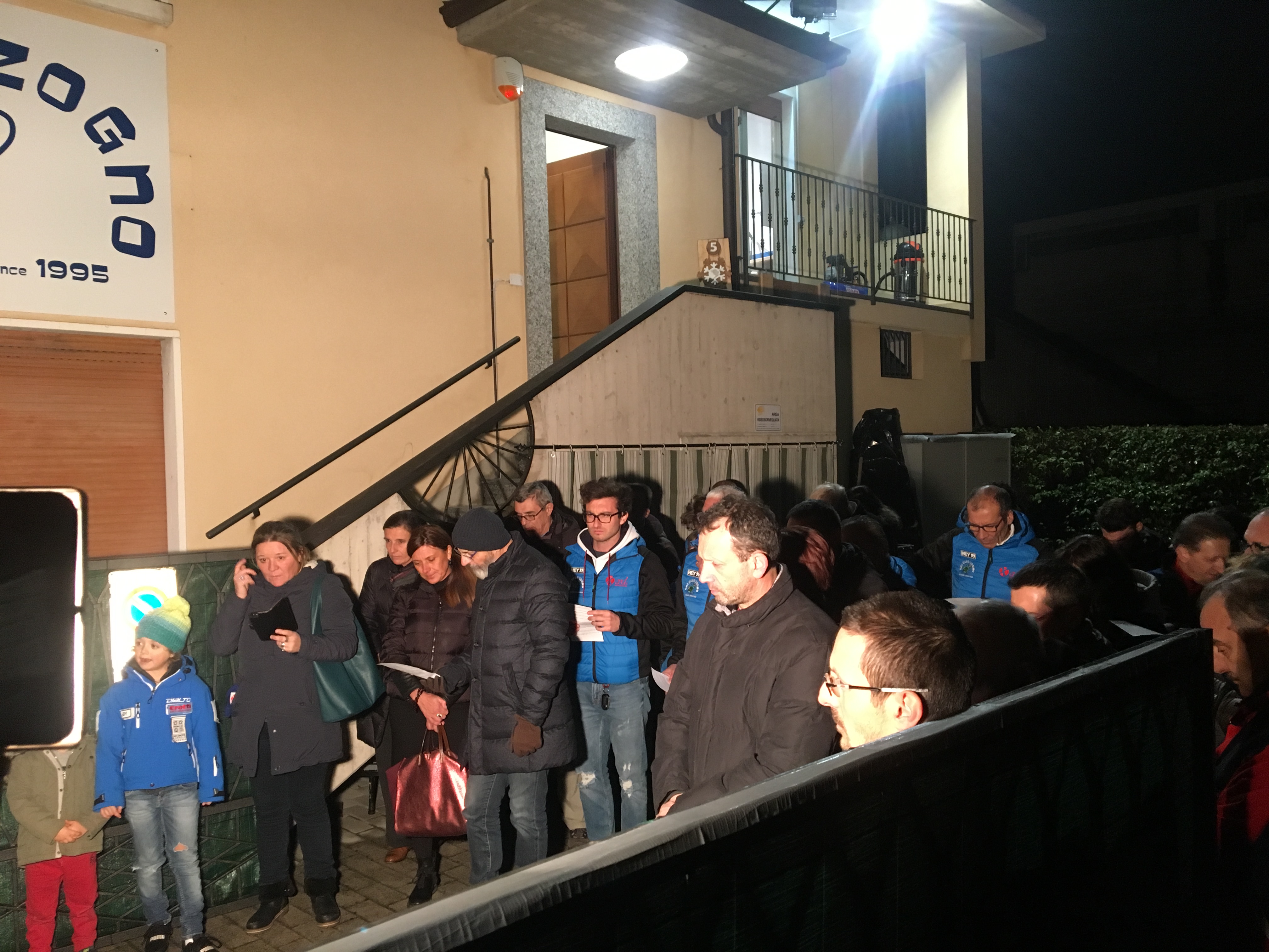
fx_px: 1063
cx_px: 634
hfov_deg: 61.7
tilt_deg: +0.1
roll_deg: +1.2
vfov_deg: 48.2
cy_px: 476
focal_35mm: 29
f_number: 2.2
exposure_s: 1/20
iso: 200
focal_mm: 4.15
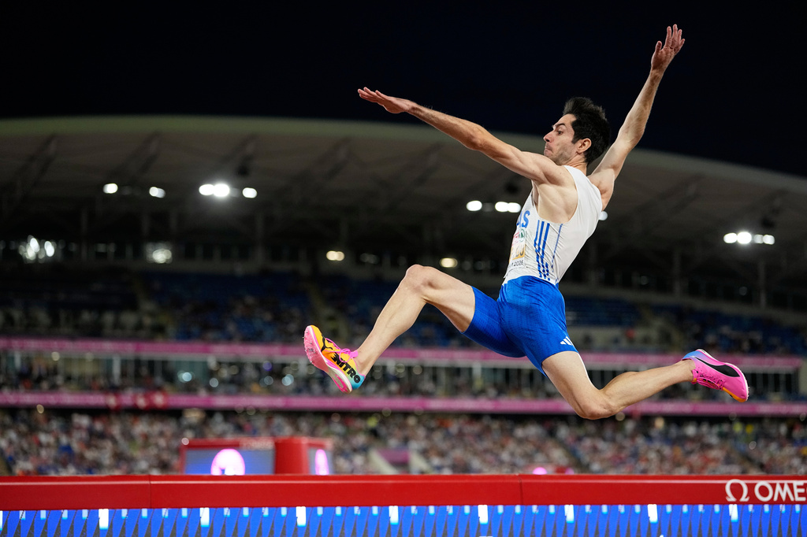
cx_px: 404
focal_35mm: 73
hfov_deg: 27.7
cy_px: 268
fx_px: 1636
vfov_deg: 18.7
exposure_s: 1/4000
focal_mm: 73
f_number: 2
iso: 3200
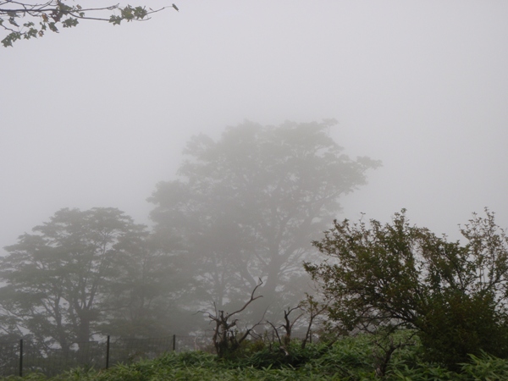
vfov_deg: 25.7
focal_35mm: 57
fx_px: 836
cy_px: 190
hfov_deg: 33.8
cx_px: 254
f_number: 5
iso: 64
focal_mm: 10.34
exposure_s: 1/200
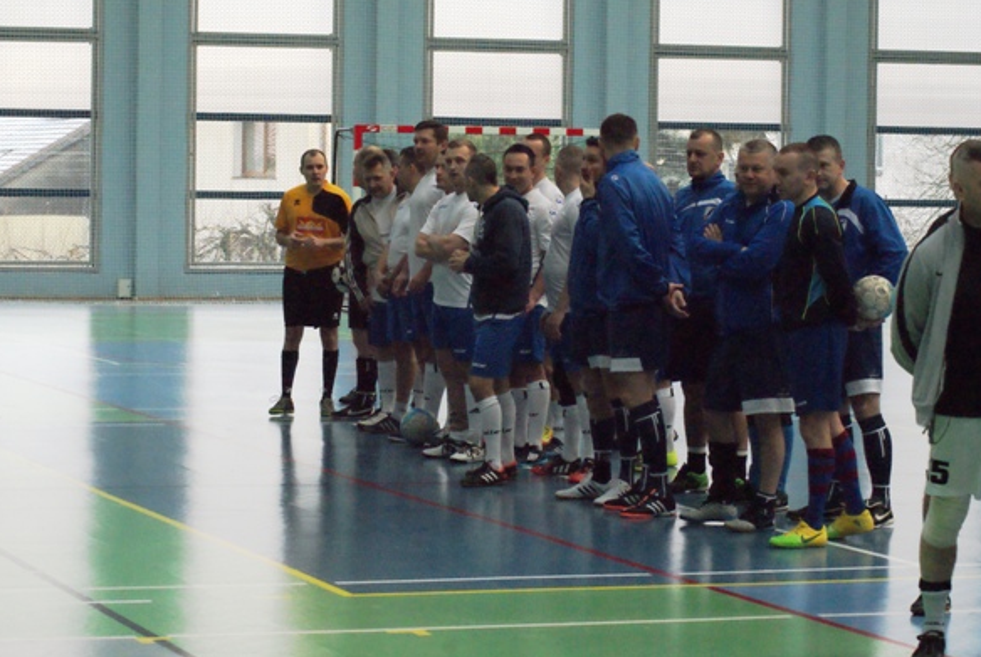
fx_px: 3138
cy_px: 301
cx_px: 526
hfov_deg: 17.8
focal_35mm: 115
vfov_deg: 11.9
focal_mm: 70
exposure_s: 1/160
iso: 3200
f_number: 8
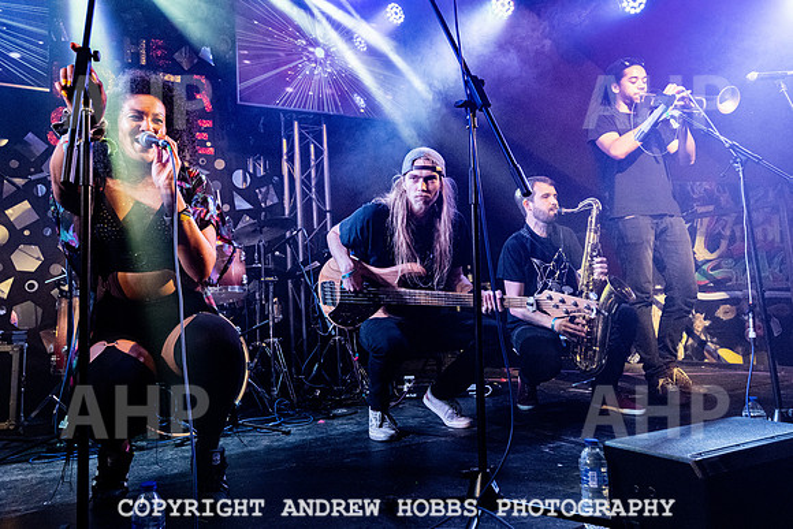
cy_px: 230
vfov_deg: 46.3
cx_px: 345
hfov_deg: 65.2
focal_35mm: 28
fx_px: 617
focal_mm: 24
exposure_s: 1/500
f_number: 5
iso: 5000
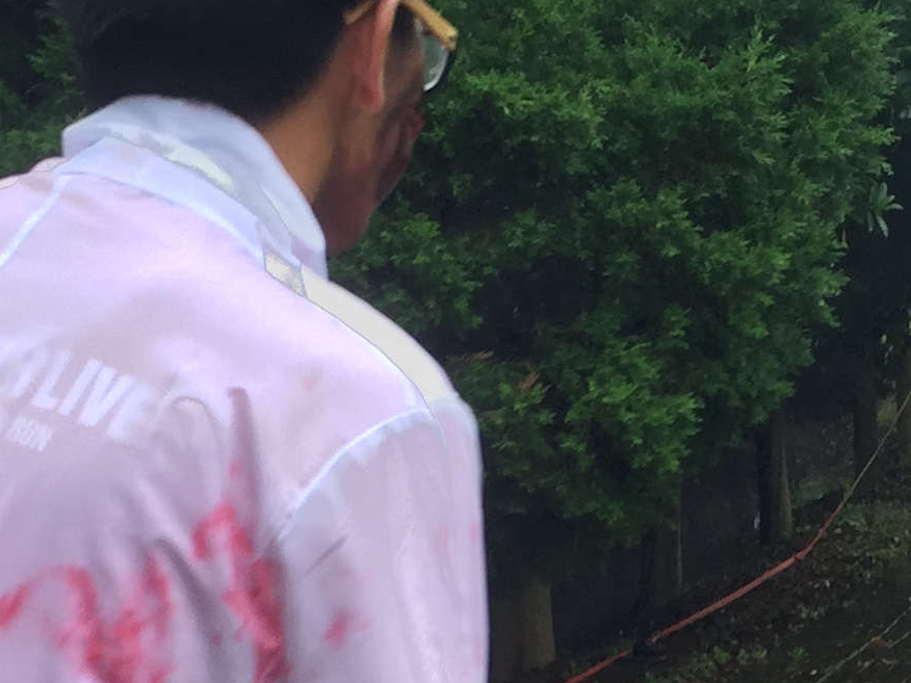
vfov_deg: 13.2
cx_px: 729
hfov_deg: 18.0
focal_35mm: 108
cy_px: 904
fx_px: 2842
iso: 32
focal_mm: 4.15
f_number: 2.2
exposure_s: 1/185
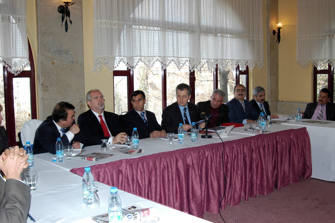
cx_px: 168
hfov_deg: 49.6
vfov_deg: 34.1
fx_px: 363
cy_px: 112
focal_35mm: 39
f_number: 4.8
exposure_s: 1/60
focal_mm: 26
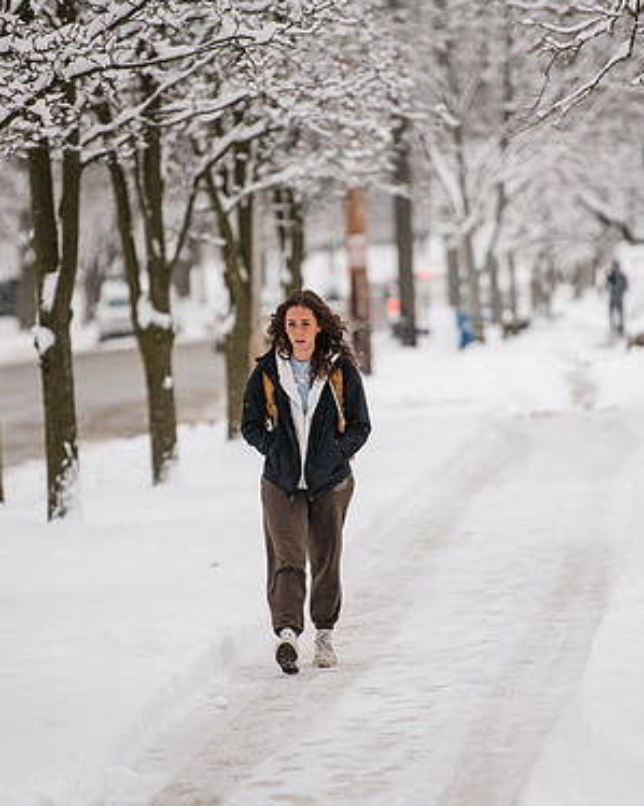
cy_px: 406
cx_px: 366
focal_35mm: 291
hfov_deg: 5.3
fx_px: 6936
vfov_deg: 6.6
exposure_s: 1/640
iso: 100
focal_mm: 200
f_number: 3.2
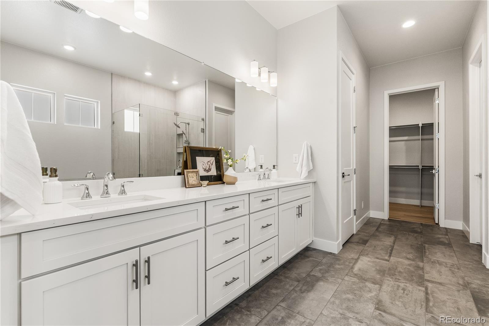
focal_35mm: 16
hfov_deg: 95.0
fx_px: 224
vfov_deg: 72.0
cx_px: 244
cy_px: 163
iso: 500
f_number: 8
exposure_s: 1/30
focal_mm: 16.5
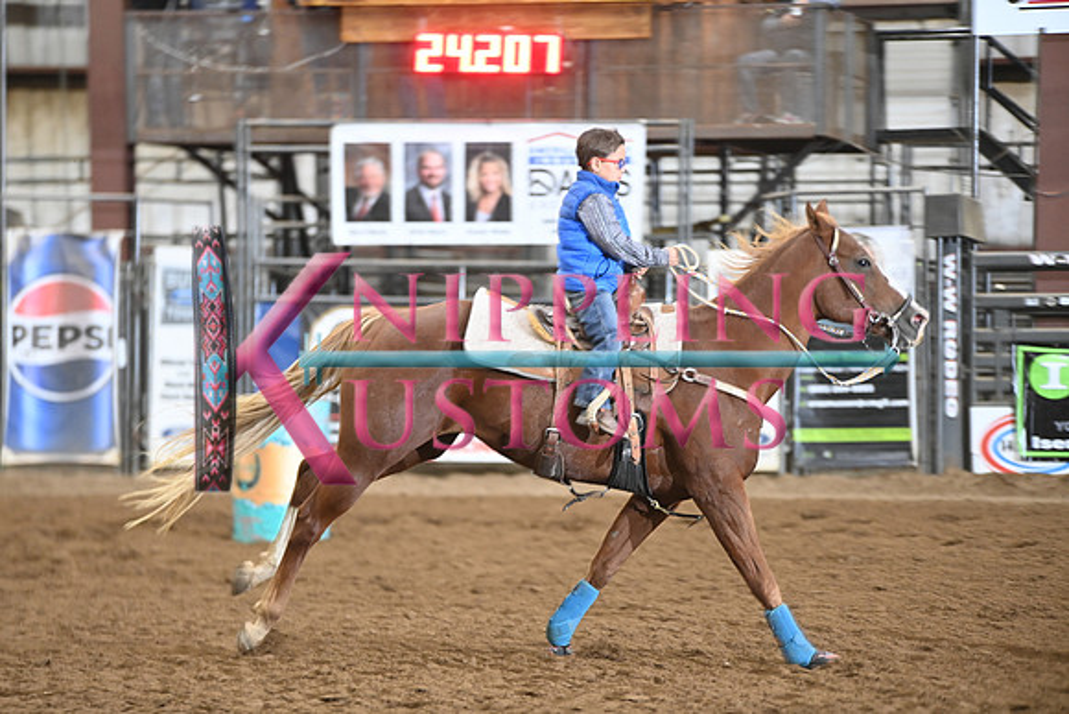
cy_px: 357
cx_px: 534
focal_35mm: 200
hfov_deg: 10.3
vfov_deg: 6.9
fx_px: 5940
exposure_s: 1/250
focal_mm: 200
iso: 3200
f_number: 3.2
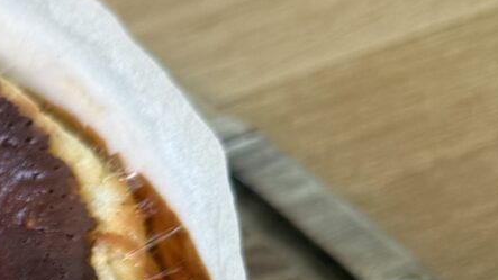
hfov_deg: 14.3
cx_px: -549
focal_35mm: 121
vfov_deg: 9.4
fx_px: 1598
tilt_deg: -52.4
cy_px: 536
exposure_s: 1/121
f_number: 1.78
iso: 50
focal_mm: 6.76
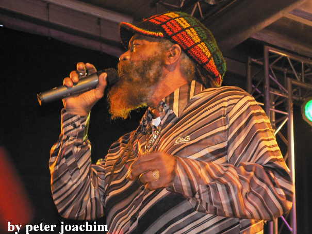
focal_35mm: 118
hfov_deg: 16.7
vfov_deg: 12.6
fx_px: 1064
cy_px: 117
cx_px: 156
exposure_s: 1/60
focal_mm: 20.3
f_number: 3.2
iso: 400
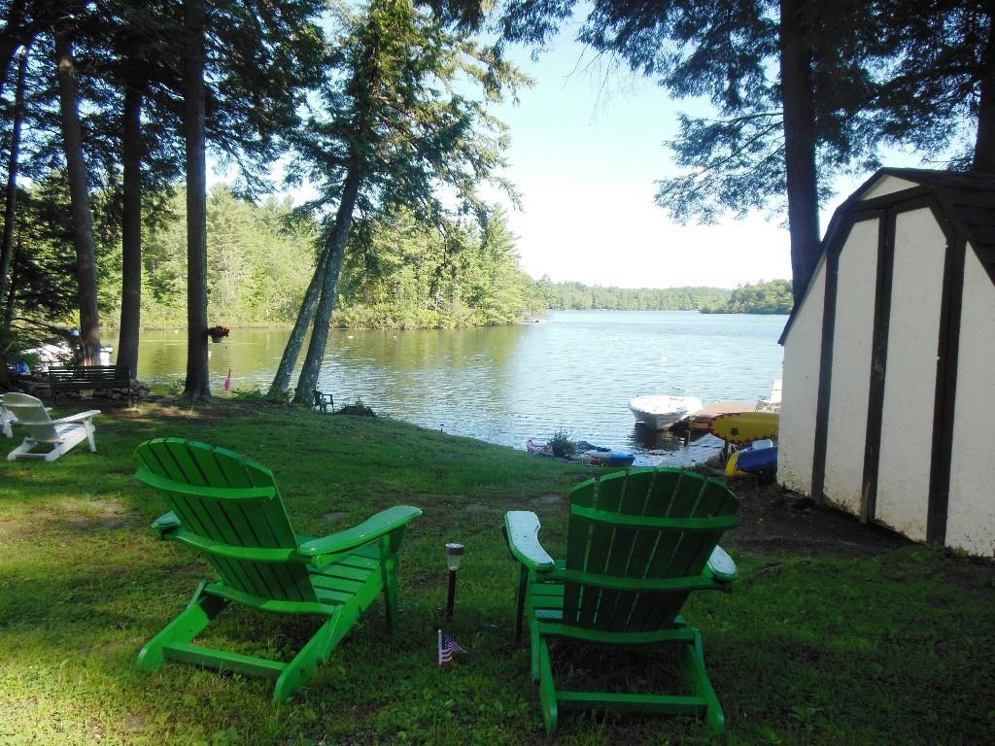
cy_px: 373
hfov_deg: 69.4
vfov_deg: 54.9
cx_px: 498
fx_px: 719
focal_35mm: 25
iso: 125
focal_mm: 4.5
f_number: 3.2
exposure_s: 1/400
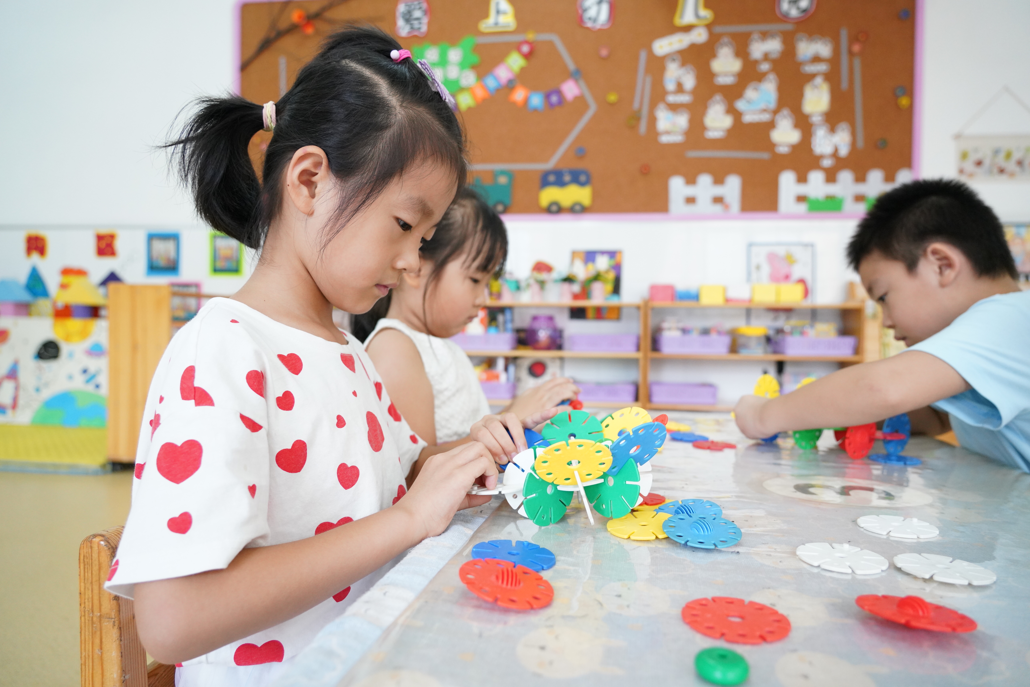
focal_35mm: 24
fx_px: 687
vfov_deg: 53.2
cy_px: 344
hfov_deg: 73.7
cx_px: 515
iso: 3200
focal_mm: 24
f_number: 4
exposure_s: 1/200
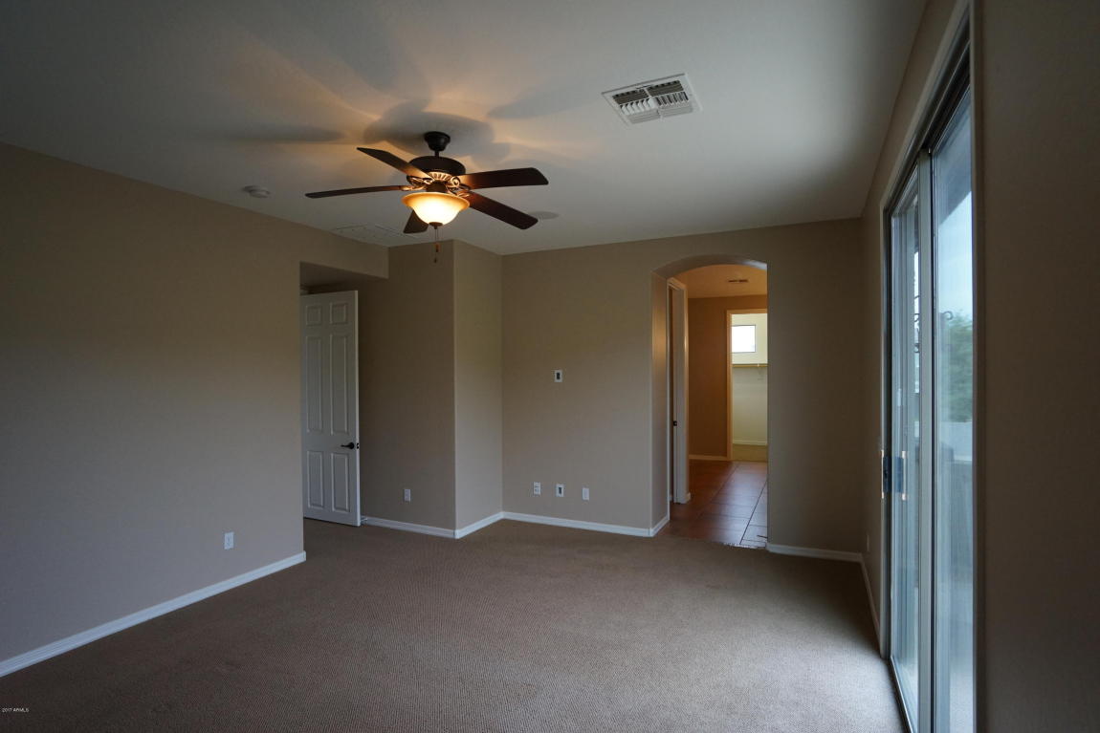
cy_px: 366
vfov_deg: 67.4
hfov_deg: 90.0
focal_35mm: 18
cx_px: 550
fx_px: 550
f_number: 4
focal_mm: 18
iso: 2000
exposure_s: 1/160
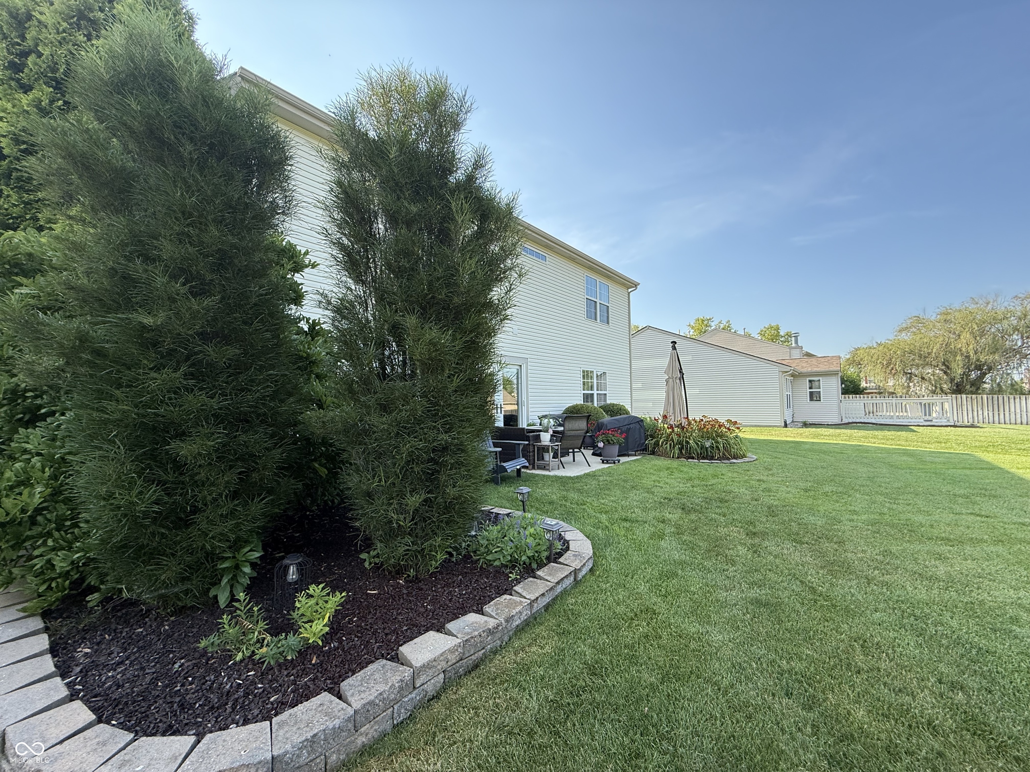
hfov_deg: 102.1
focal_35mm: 14
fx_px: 417
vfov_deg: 85.7
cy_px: 386
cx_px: 515
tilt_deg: +3.7
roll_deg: +1.1
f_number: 2.2
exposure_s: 1/390
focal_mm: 2.22
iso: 50
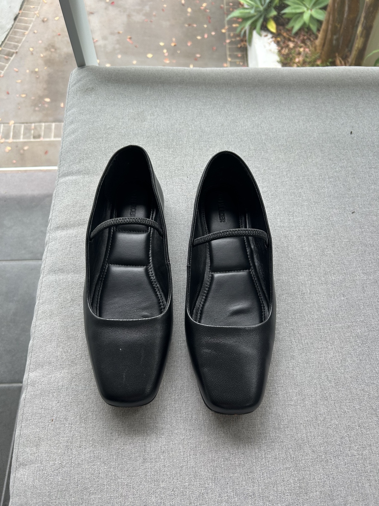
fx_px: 380
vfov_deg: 67.3
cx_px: 190
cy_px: 253
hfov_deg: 53.1
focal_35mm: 26
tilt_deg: -59.0
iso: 50
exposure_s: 1/121
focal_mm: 5.7
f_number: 1.5
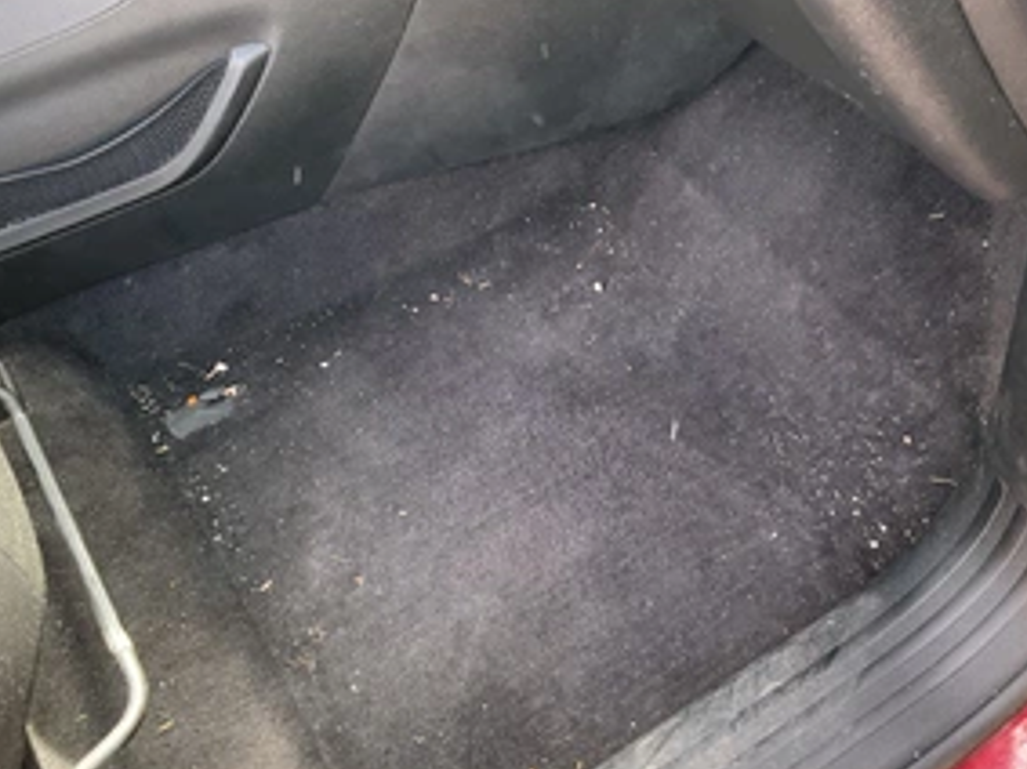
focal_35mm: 41
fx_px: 1216
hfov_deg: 45.7
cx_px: 573
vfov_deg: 35.1
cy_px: 410
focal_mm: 3
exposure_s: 1/60
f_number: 1.8
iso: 64
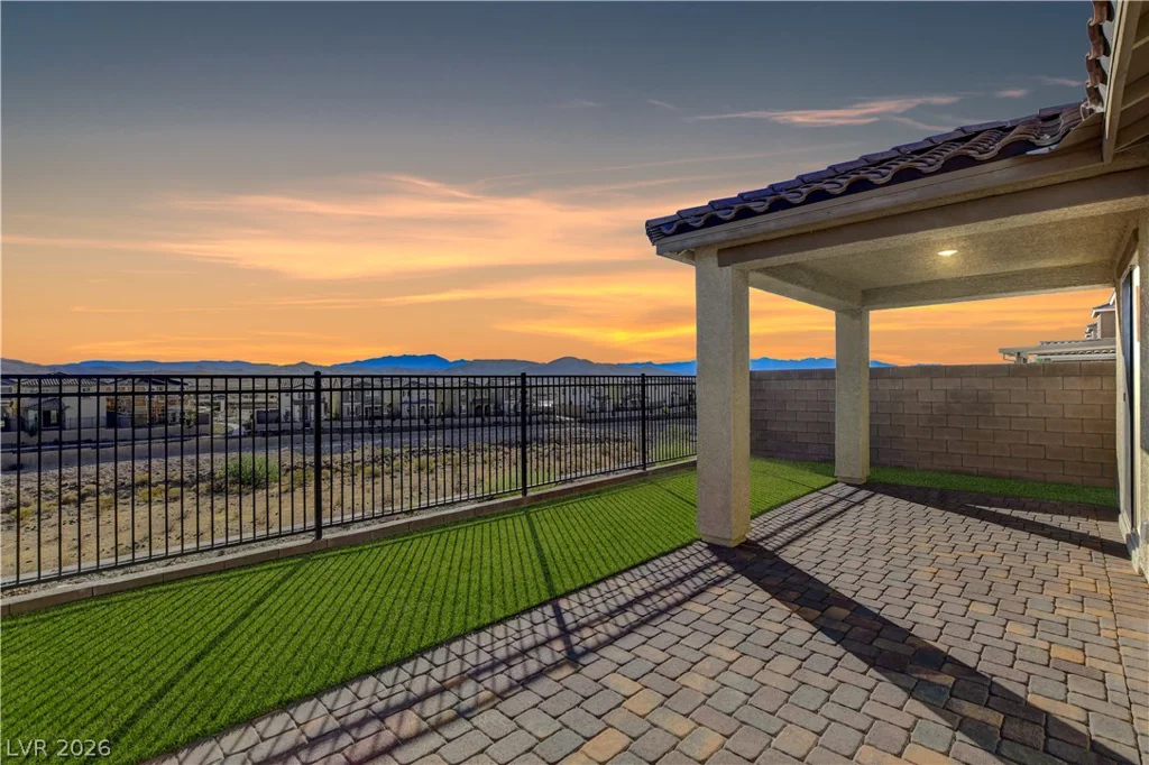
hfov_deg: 100.4
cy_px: 382
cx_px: 574
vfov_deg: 77.3
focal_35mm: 15
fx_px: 479
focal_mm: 10
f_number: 9
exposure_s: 1/2000
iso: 400
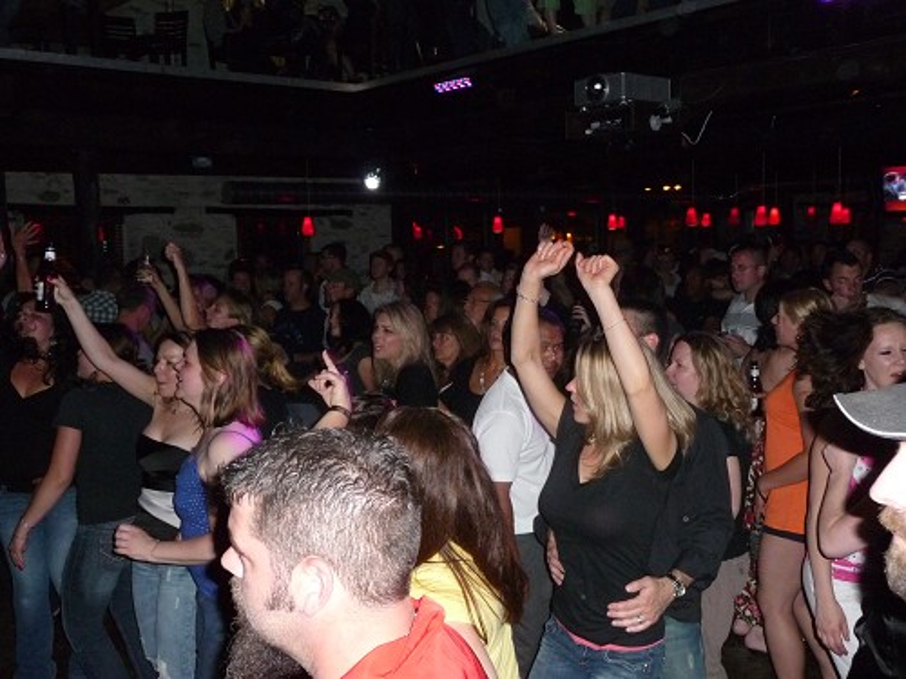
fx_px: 890
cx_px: 453
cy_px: 340
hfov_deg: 54.0
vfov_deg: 41.8
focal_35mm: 34
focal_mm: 5.6
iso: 500
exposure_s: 1/30
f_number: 3.6
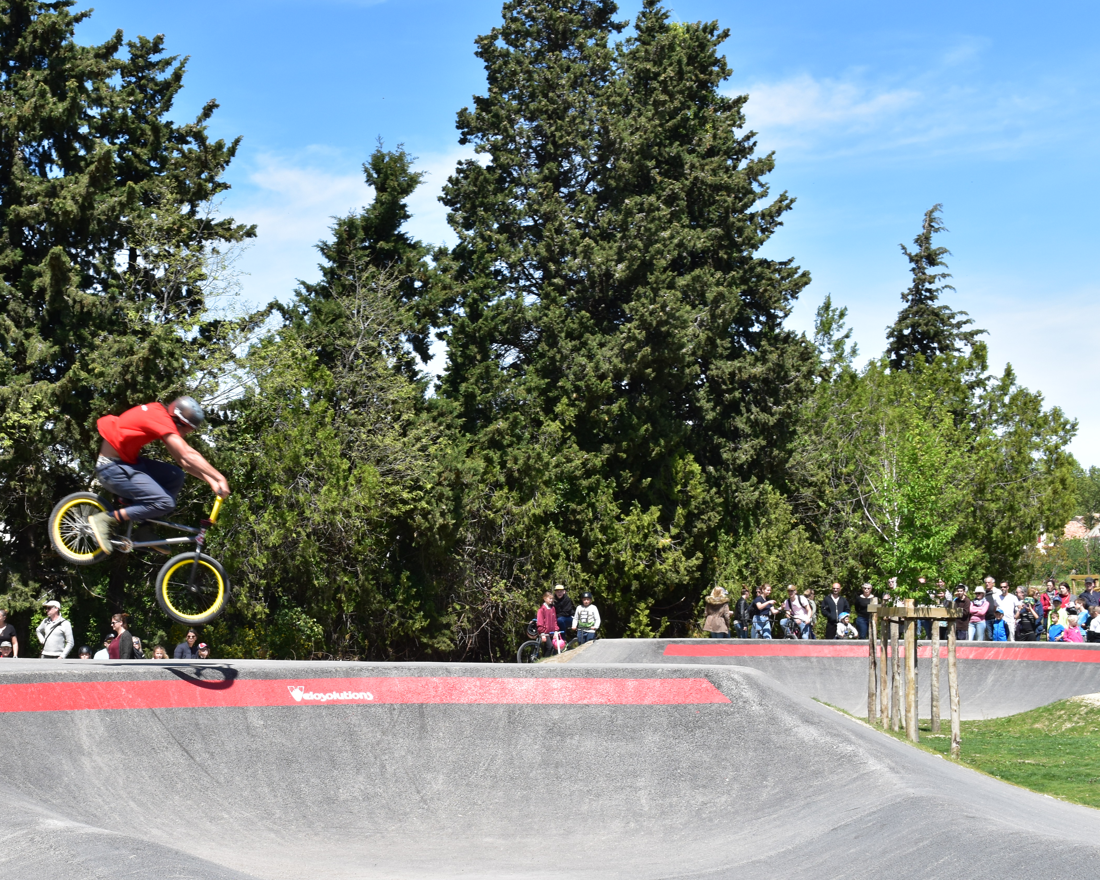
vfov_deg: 25.4
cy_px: 452
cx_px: 333
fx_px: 1953
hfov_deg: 31.1
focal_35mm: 60
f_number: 10
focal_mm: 30
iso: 400
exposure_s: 1/320
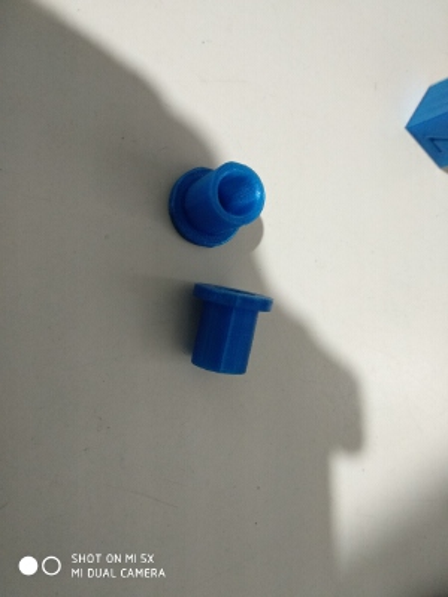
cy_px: 298
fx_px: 449
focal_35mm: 26
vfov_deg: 67.3
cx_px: 224
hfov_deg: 53.1
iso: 640
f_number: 2.2
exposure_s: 1/25
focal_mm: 3.81
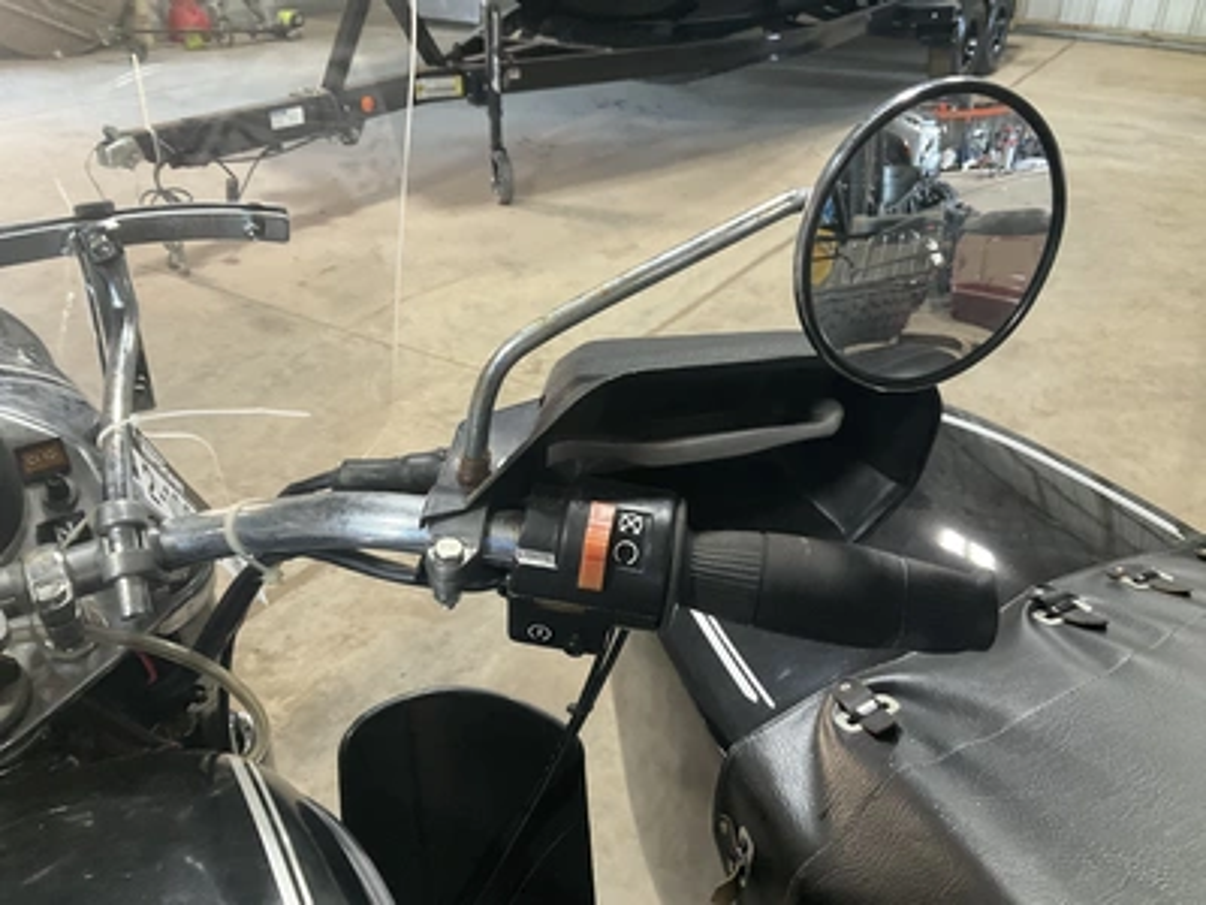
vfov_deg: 48.2
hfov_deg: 61.7
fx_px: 1010
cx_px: 603
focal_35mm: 29
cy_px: 452
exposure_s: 1/60
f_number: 1.8
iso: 160
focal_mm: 3
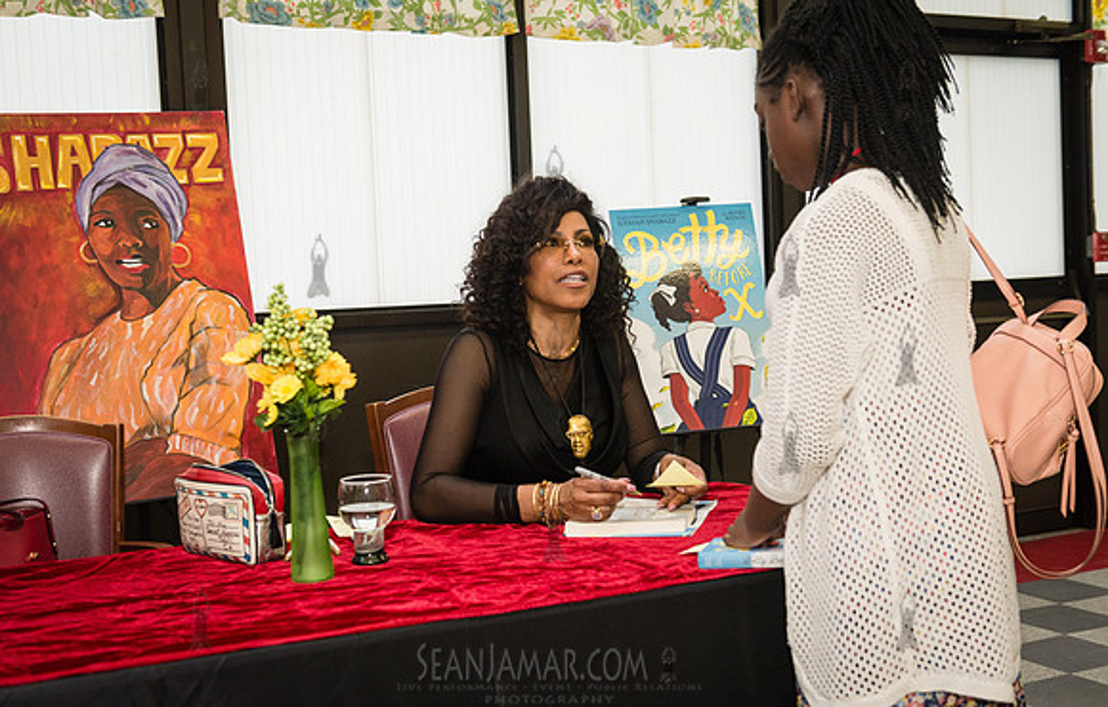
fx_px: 1355
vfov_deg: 29.2
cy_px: 370
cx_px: 554
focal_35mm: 45
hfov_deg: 44.5
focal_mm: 44
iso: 2000
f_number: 4.5
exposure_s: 1/500
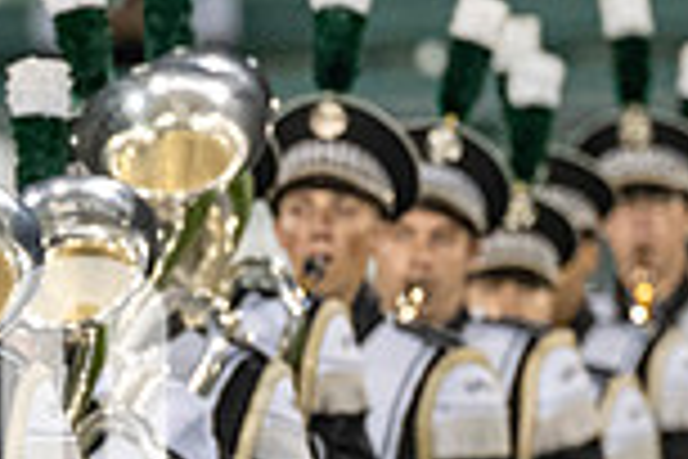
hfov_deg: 1.8
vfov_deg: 1.2
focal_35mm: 1139
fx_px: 21766
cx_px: -171
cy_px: 468
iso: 1000
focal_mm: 200
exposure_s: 1/500
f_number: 2.8
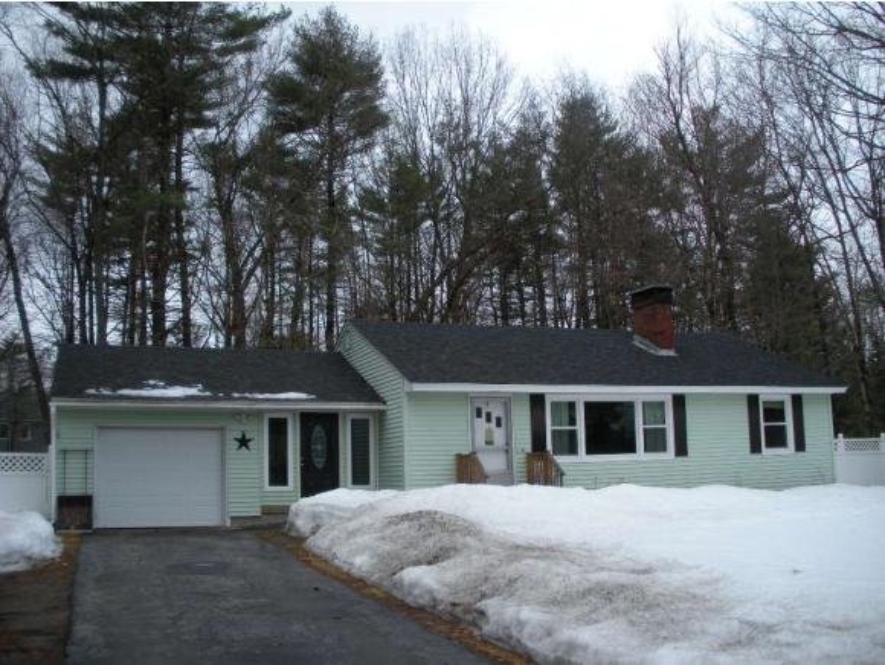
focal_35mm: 36
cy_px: 332
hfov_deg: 51.3
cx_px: 442
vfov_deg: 39.7
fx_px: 921
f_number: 3.5
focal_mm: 6.3
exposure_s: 1/514
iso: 64
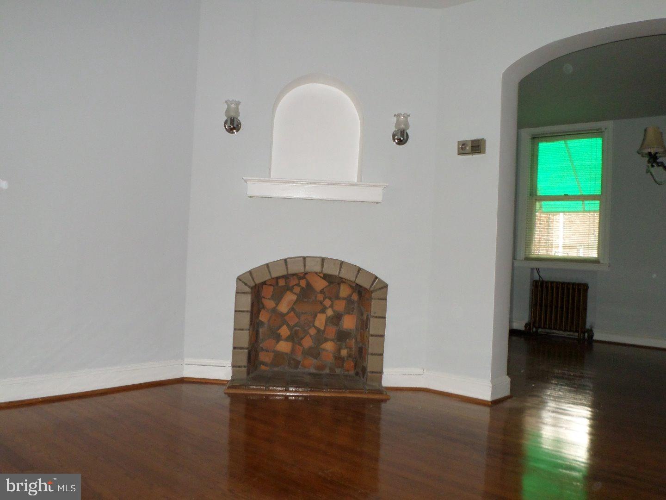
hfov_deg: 60.0
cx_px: 333
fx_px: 577
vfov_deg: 46.8
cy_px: 250
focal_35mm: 30
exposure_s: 1/30
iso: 240
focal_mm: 5.5
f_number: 2.7
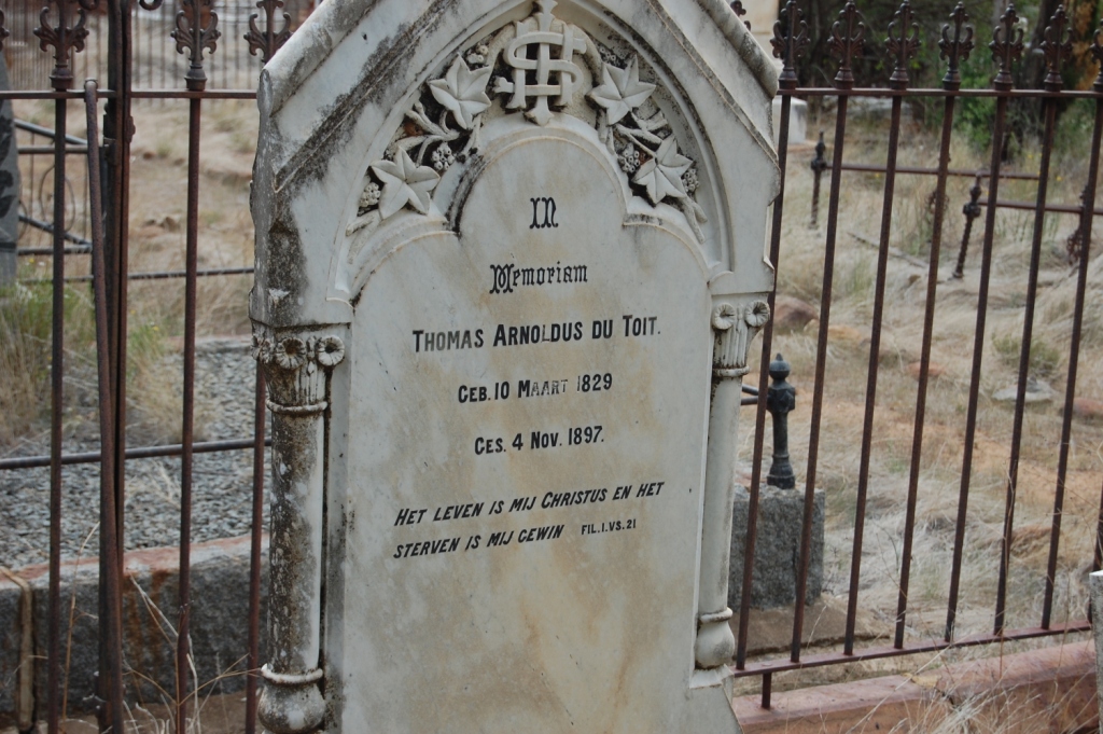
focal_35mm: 82
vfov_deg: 16.5
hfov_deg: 24.6
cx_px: 552
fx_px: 2526
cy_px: 367
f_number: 7.1
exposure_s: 1/200
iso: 200
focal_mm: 55
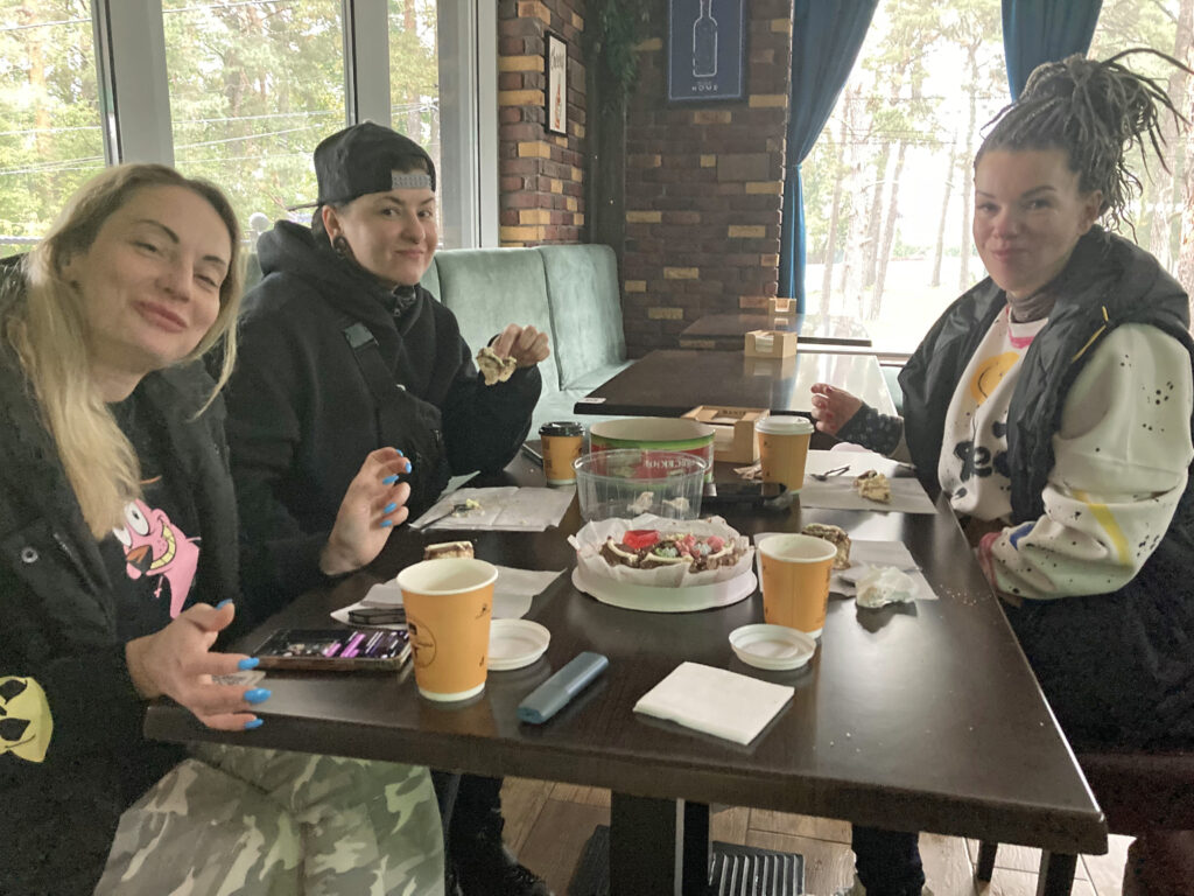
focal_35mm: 28
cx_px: 597
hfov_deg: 63.4
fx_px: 966
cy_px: 448
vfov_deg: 49.7
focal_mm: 3.99
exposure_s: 1/30
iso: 640
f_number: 1.8
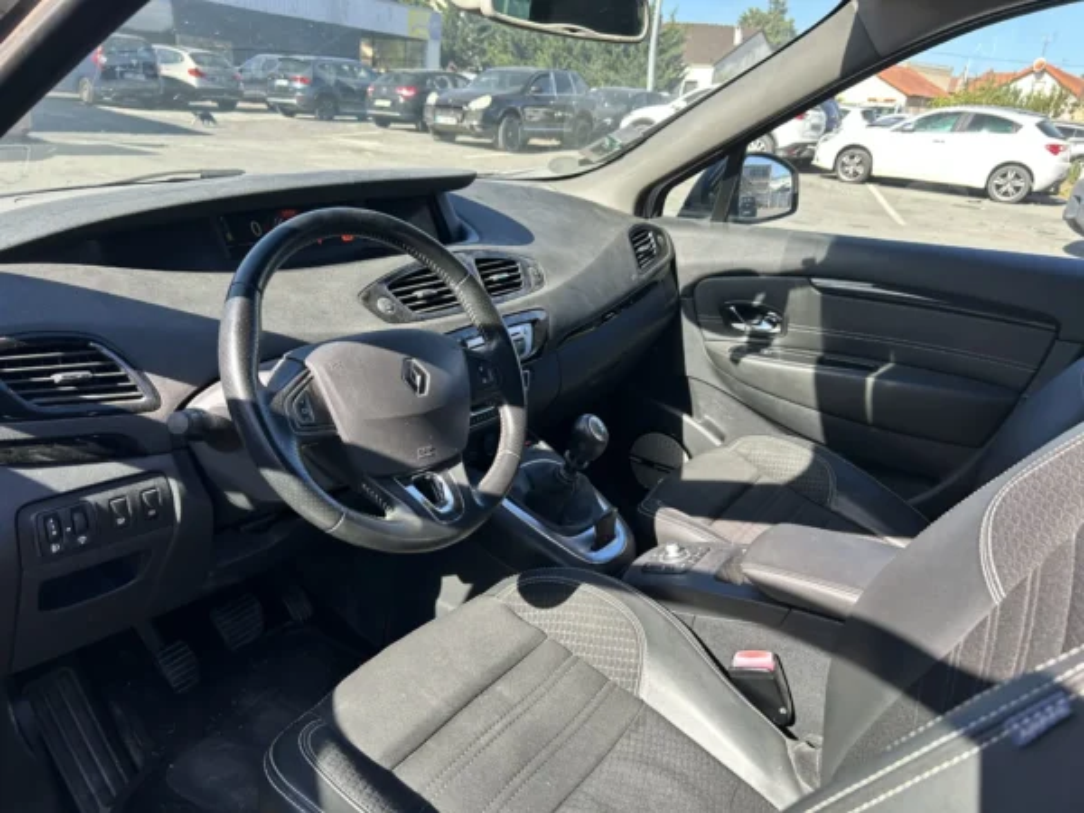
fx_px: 814
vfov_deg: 53.1
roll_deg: -4.4
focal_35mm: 26
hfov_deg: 67.3
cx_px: 542
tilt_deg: -20.0
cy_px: 406
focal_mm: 5.7
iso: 50
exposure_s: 1/594
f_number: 1.5
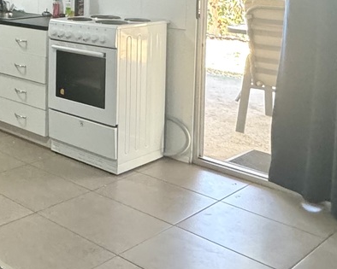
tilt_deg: -1.9
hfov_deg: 29.4
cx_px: -95
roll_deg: +0.3
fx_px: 519
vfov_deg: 27.2
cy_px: -12
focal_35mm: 52
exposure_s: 1/100
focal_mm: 2.22
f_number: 2.2
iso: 320
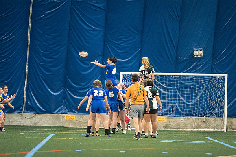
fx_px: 1965
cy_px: 78
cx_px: 118
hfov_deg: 6.9
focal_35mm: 300
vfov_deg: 4.6
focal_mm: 200
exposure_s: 1/500
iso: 12800
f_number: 2.8
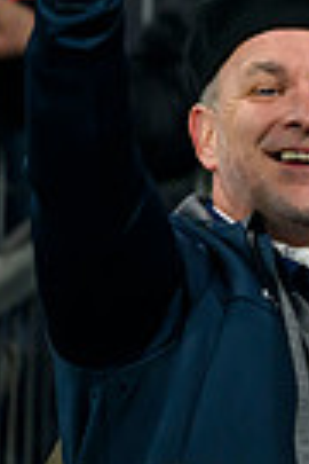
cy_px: 184
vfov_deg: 1.2
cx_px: 944
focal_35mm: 1720
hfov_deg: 0.8
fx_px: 22143
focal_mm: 400
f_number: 2.8
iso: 3200
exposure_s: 1/2000
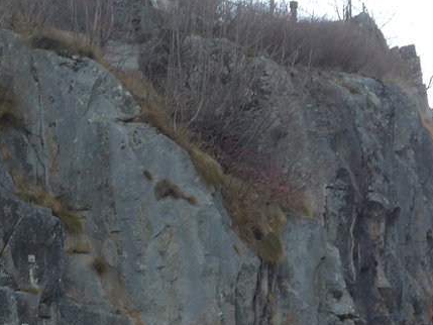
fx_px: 1714
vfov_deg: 10.5
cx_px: 149
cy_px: 452
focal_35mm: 137
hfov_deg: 14.4
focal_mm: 10.1
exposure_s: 1/80
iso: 80
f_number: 3.2
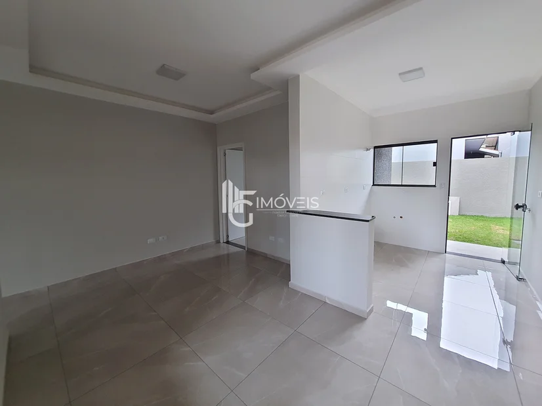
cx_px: 271
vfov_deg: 89.9
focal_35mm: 13
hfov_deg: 106.2
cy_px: 203
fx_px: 203
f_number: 2.2
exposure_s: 1/60
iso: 125
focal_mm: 1.74
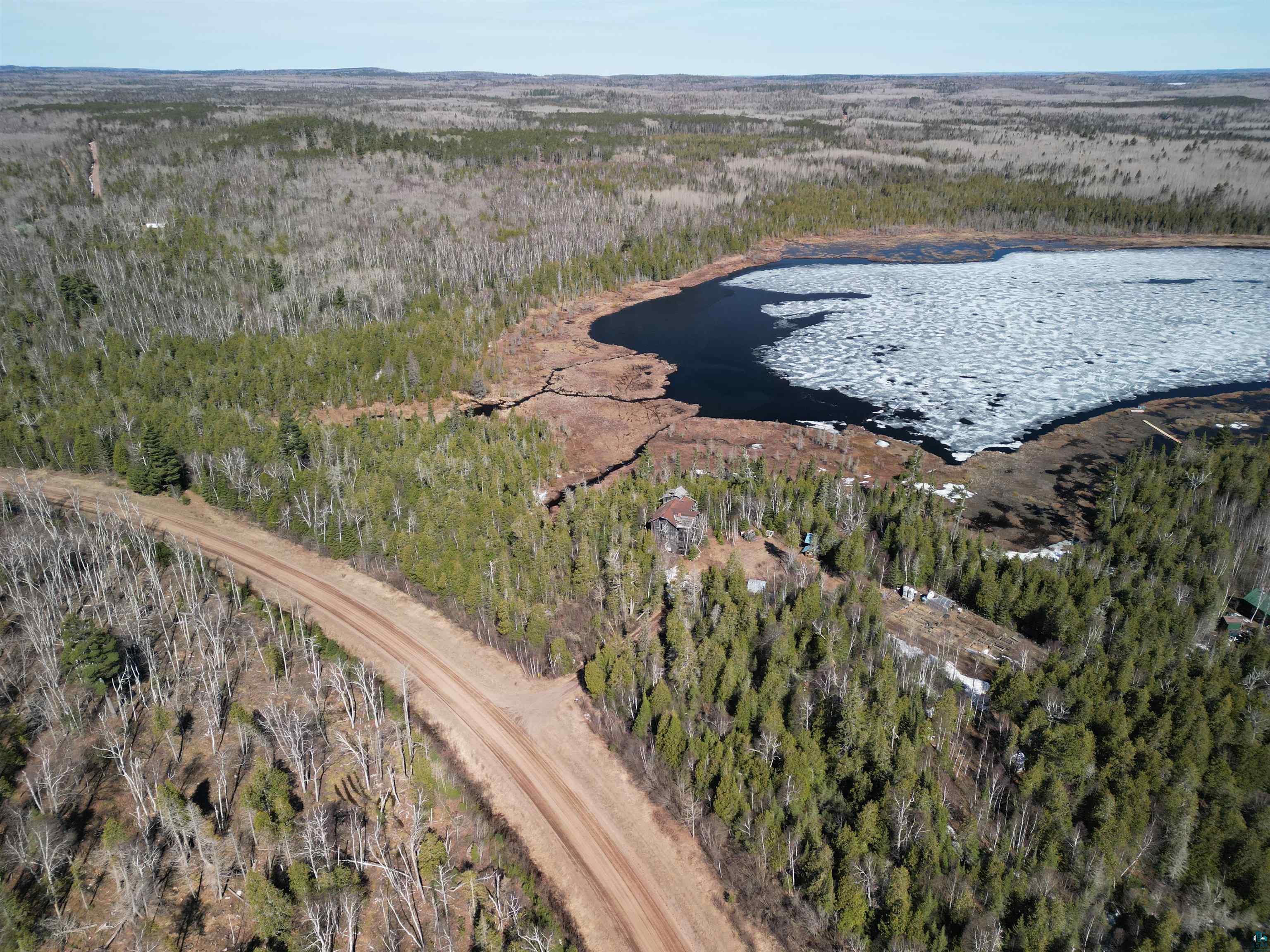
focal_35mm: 24
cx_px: 635
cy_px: 476
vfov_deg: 56.8
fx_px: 881
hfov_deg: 71.6
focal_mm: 6.72
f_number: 1.7
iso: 150
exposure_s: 1/320
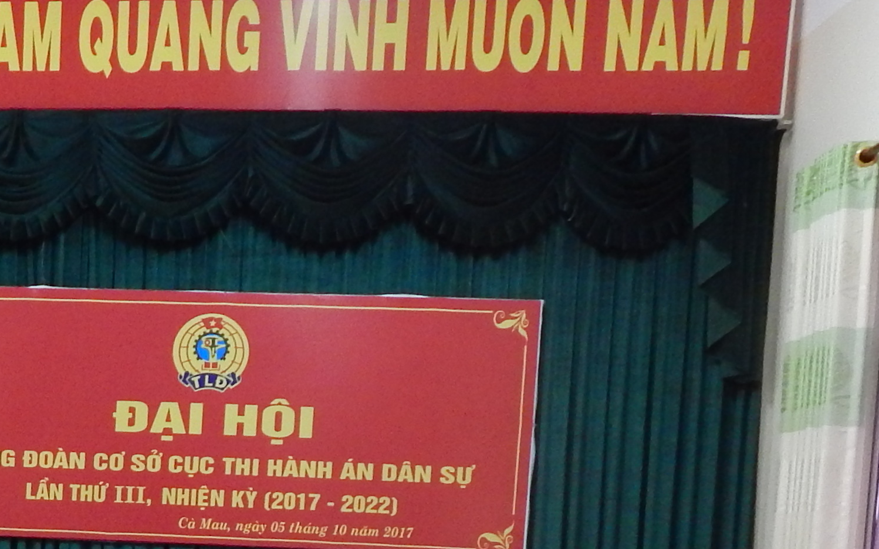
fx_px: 1797
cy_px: 716
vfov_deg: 16.4
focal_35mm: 75
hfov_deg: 25.7
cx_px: -50
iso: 360
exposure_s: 1/30
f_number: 3
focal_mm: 4
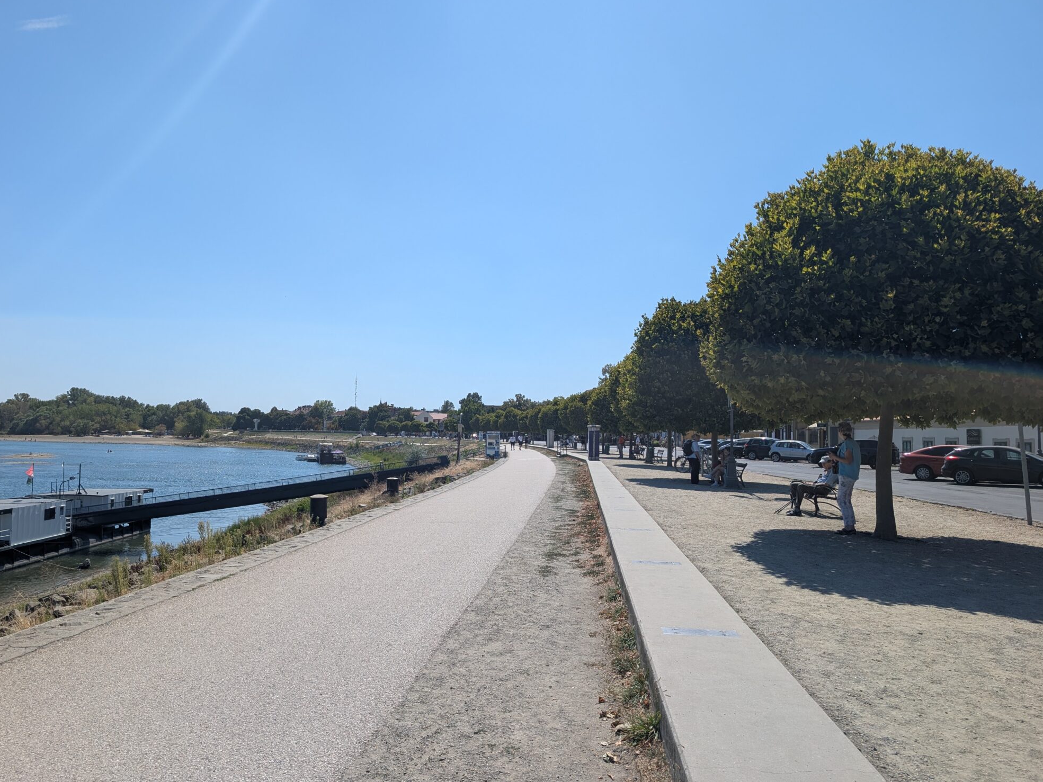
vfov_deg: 54.9
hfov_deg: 69.4
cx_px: 505
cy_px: 386
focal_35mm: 25
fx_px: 753
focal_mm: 6.9
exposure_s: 1/1961
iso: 23
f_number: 1.68
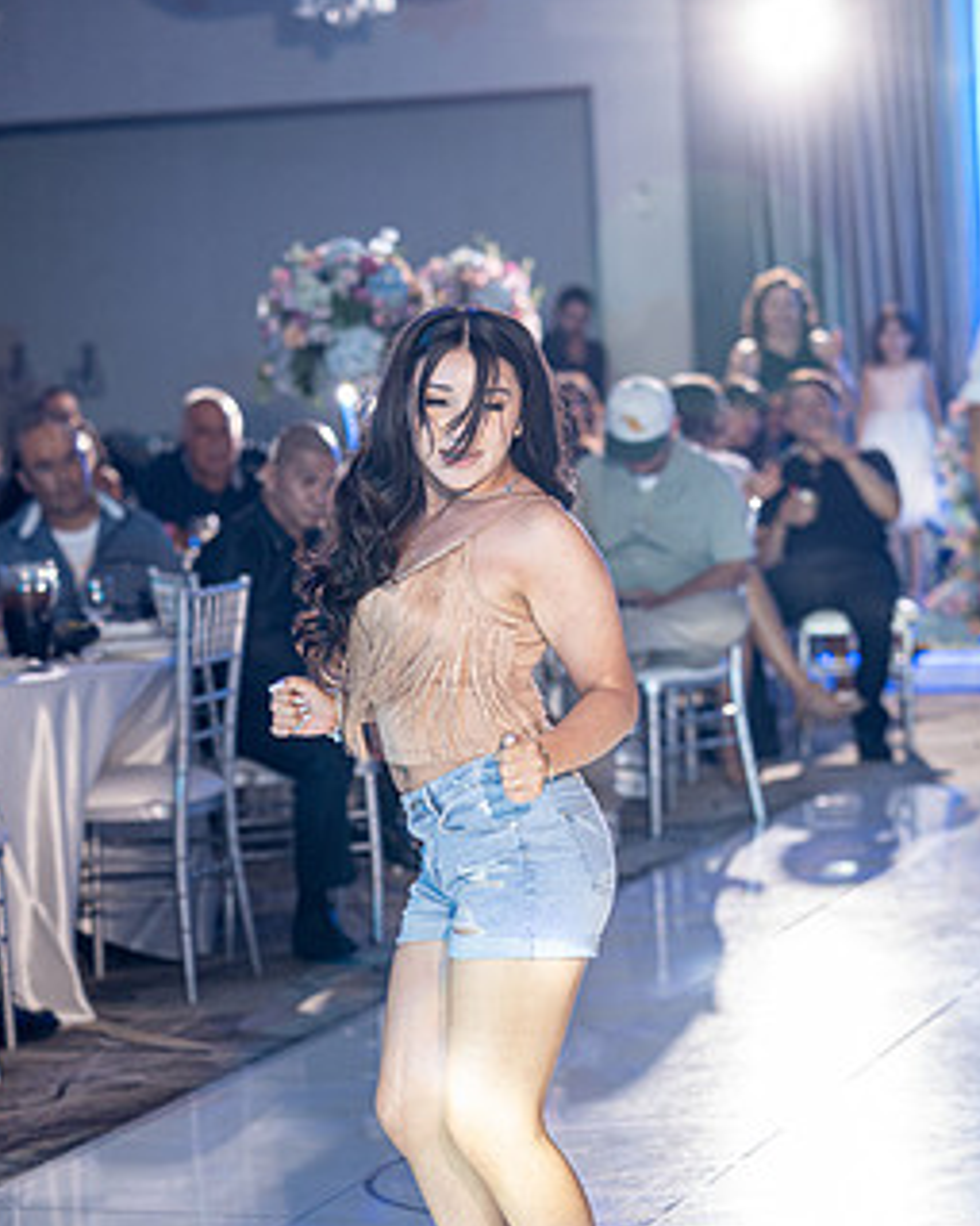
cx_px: 523
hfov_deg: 14.0
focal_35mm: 110
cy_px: 846
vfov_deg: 17.4
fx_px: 3990
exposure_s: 1/125
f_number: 3.2
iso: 1250
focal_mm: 83
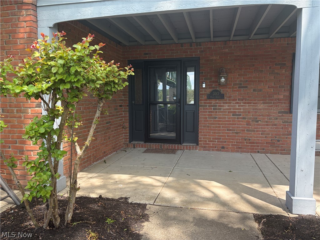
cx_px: 160
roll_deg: +1.2
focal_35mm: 26
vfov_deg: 53.1
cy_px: 120
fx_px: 240
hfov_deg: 67.3
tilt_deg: -4.9
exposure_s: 1/334
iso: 50
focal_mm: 5.96
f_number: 1.6
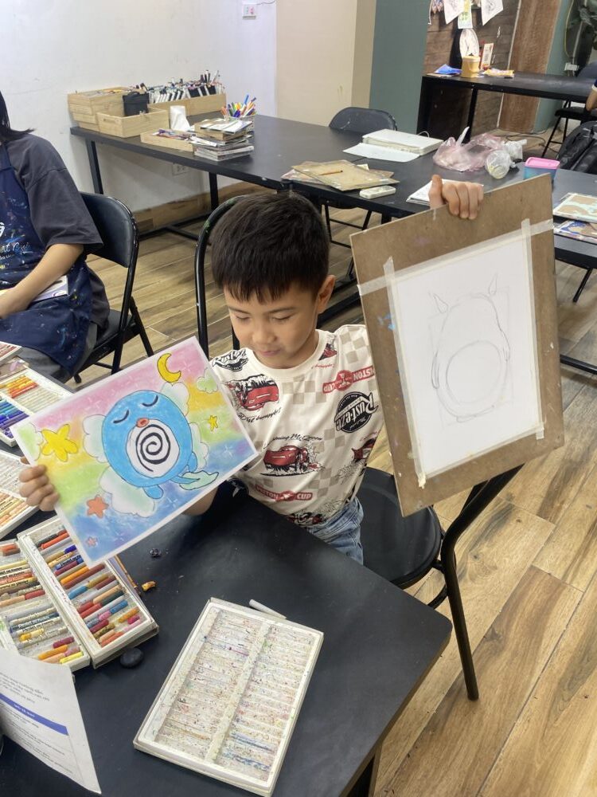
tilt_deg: -34.5
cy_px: 398
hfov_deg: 53.1
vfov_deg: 67.3
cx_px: 298
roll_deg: -1.4
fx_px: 598
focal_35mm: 26
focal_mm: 4.25
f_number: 1.8
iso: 80
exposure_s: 1/100
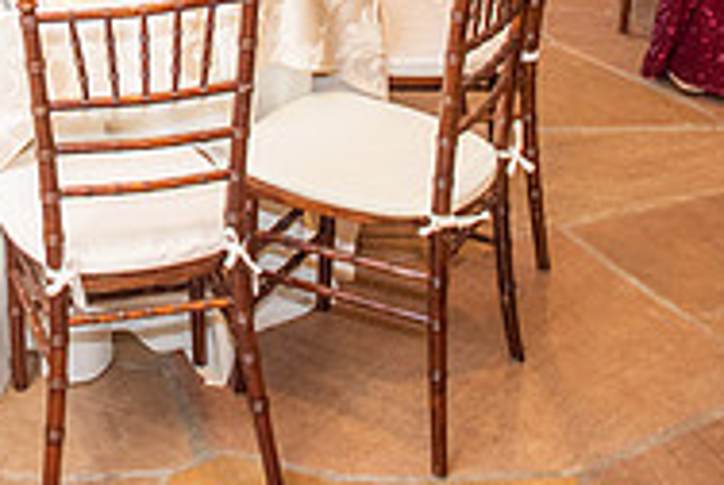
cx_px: -15
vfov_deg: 16.7
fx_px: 1491
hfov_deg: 25.8
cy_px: -248
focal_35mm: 74
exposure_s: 1/125
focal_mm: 24
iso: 1600
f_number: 3.5
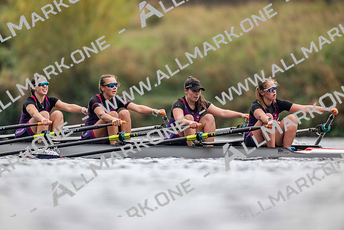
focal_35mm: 600
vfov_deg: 2.3
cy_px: 115
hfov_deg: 3.4
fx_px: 5734
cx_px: 172
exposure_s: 1/2500
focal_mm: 600
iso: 3200
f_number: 4
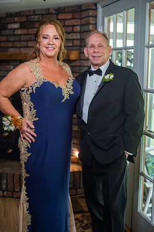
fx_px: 322
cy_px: 116
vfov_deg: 39.6
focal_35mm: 50
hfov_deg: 26.9
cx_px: 77
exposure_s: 1/400
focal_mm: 50
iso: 1000
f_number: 2.5
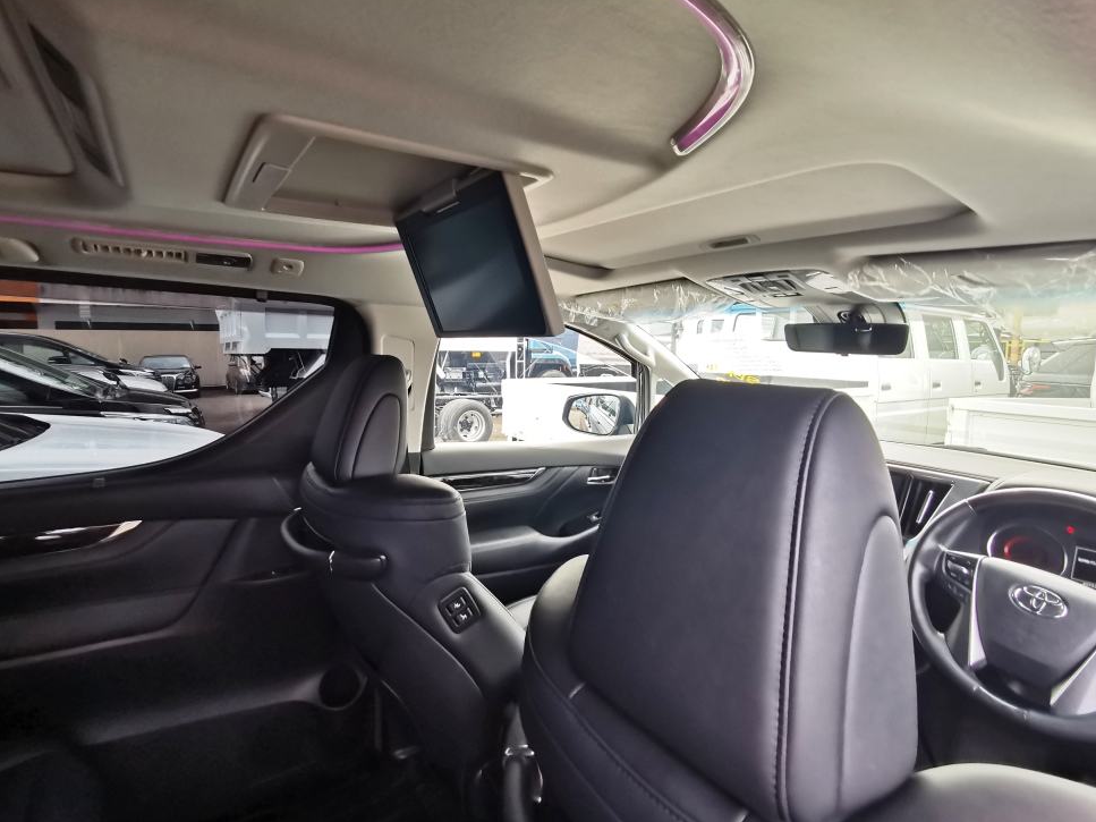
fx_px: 570
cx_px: 543
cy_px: 389
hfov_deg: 87.8
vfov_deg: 71.5
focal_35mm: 18
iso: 125
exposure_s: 1/100
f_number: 2.2
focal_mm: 2.23
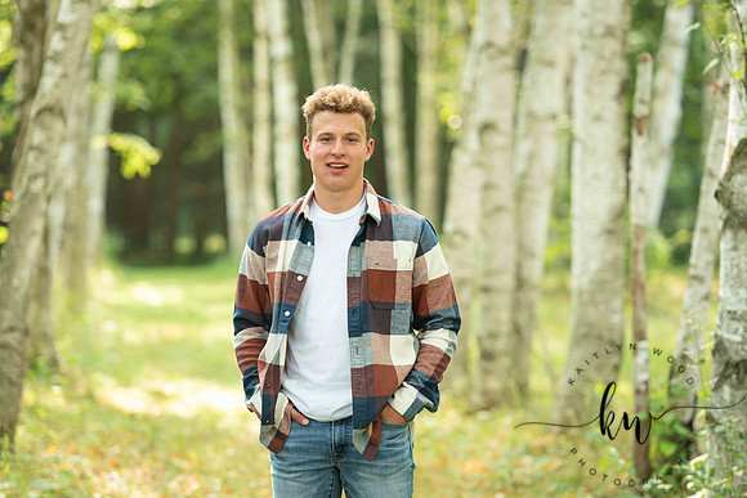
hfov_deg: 14.2
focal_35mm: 145
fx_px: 3009
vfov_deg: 9.5
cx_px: 374
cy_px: 249
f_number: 3.2
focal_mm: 145
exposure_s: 1/200
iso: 400
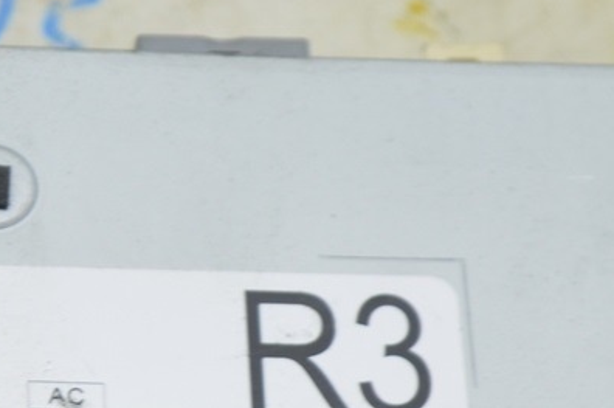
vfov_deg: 6.4
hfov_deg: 9.6
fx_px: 3633
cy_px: 503
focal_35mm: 213
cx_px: -67
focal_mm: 55
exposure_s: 1/20
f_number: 5.6
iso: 400
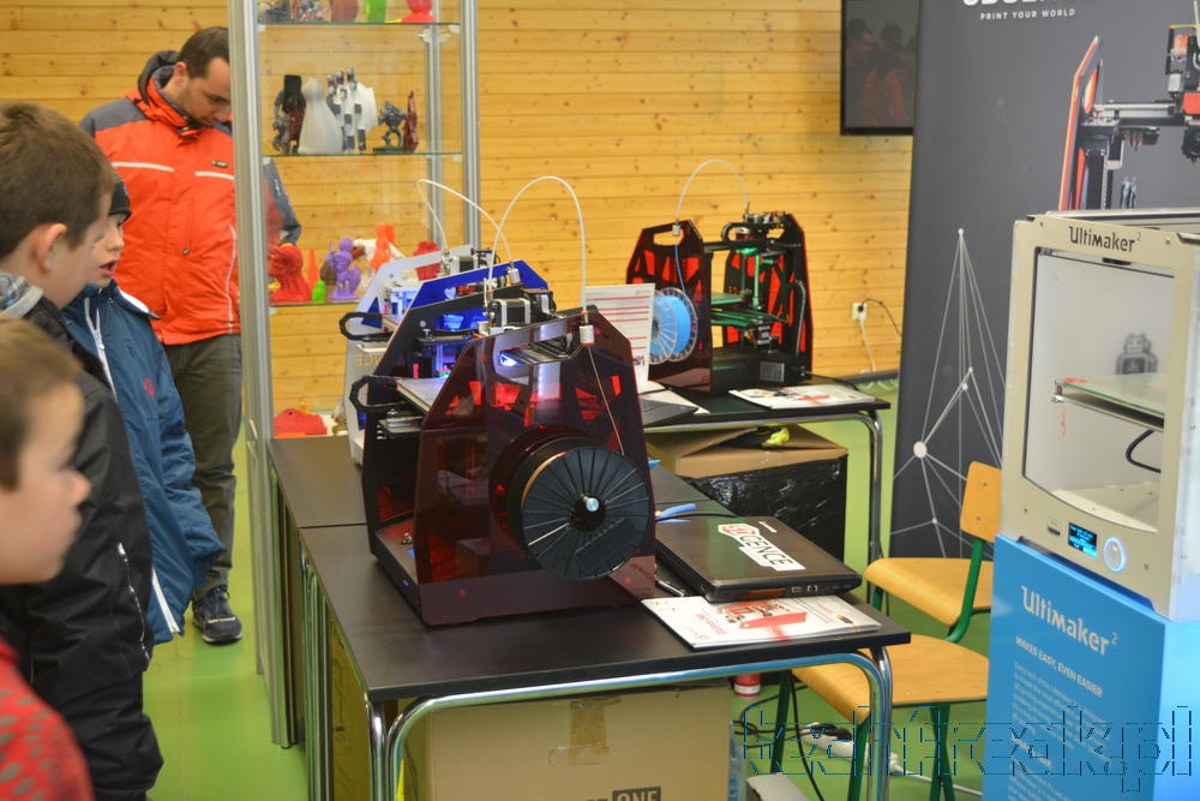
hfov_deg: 41.1
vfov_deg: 28.1
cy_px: 400
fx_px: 1600
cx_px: 600
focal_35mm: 48
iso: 800
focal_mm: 32
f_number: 4.5
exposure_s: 1/40
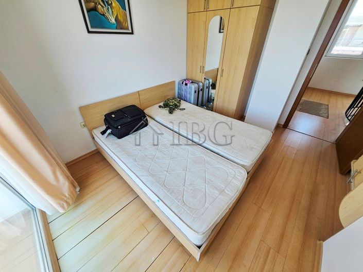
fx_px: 136
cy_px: 136
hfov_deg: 106.2
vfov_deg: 89.9
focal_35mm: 13
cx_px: 182
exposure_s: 1/100
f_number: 2.2
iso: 32
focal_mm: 1.7
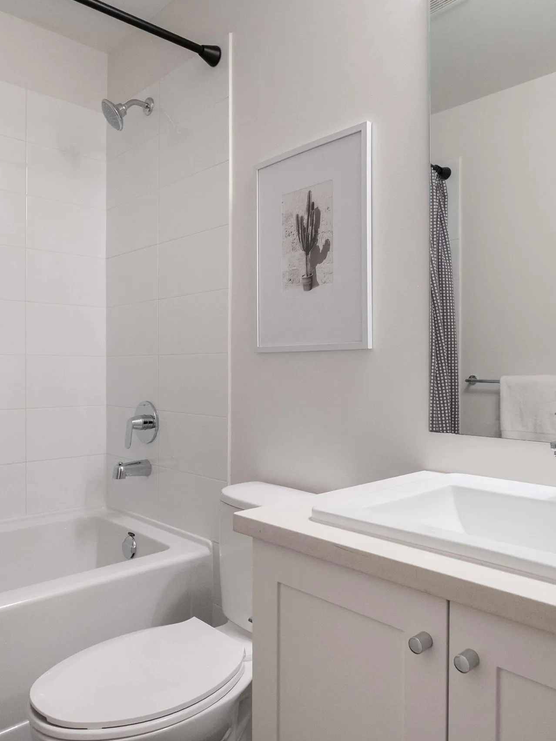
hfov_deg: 53.1
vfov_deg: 67.2
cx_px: 285
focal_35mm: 26
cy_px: 338
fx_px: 557
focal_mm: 10
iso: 400
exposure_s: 1/50
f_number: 5
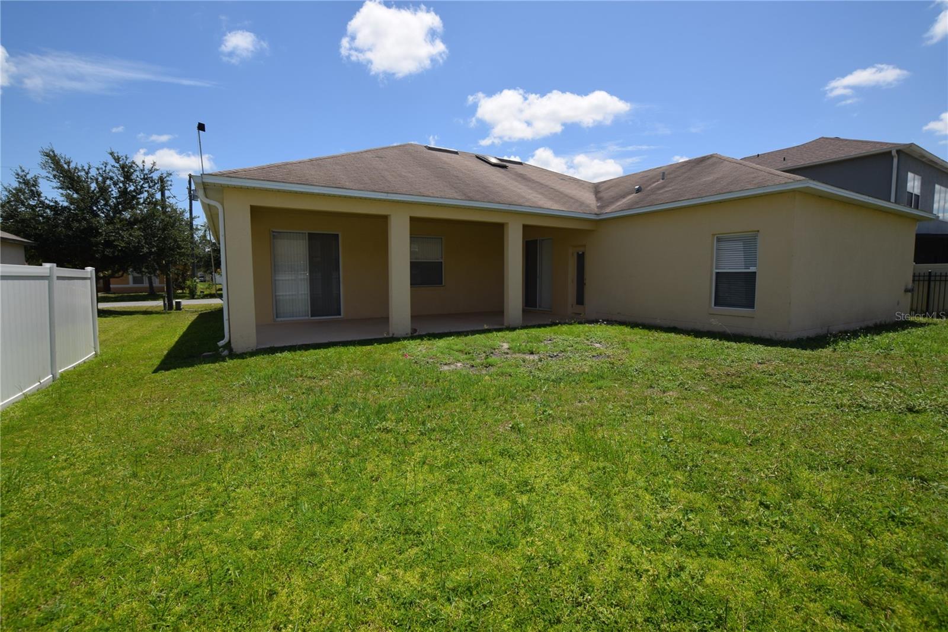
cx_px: 474
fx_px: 395
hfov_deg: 100.4
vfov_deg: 77.3
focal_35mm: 15
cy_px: 316
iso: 100
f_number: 10
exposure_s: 1/200
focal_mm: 10
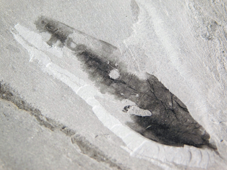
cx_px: 114
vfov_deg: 10.0
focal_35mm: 149
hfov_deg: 13.3
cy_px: 85
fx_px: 977
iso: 125
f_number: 5.1
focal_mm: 26.3
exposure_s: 1/60
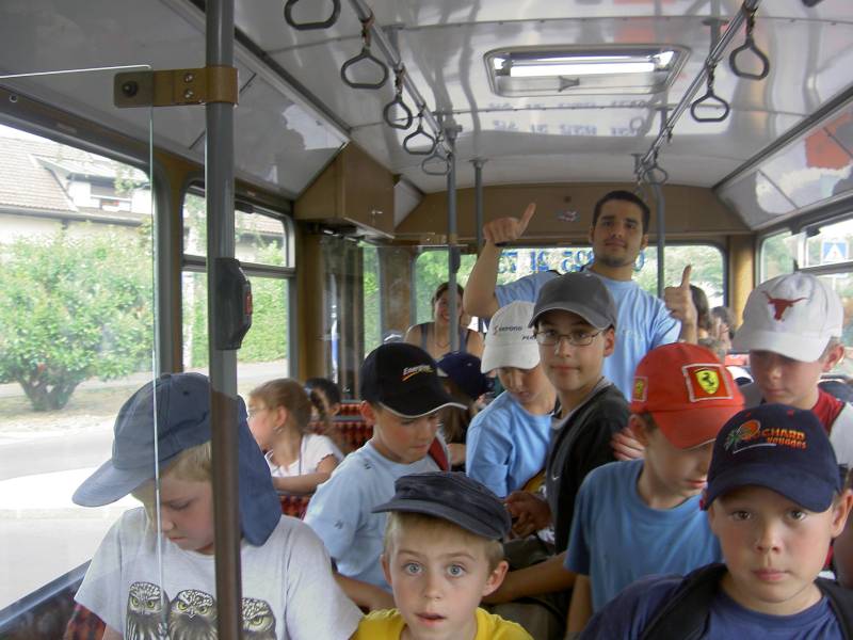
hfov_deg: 47.9
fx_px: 961
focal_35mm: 39
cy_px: 320
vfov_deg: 36.8
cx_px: 426
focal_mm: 8
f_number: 2.8
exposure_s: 1/60
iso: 100
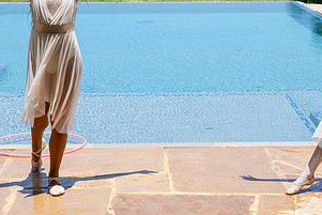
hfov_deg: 21.4
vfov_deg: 14.2
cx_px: 176
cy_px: 14
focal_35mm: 95
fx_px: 850
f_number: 7.1
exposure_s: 1/320
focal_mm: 42
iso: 125
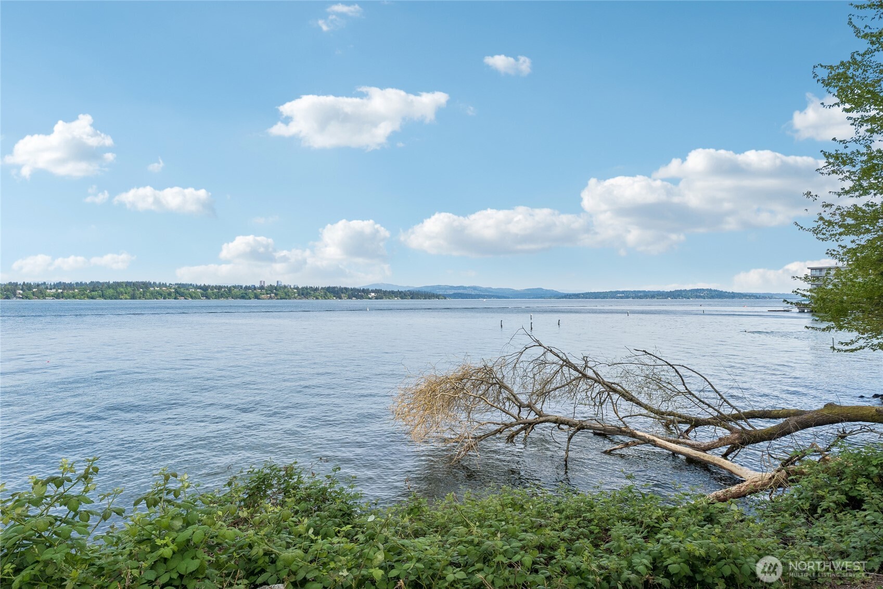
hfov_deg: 77.3
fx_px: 552
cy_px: 294
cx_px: 442
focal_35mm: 22
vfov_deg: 56.1
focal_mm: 15
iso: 250
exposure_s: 1/500
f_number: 9
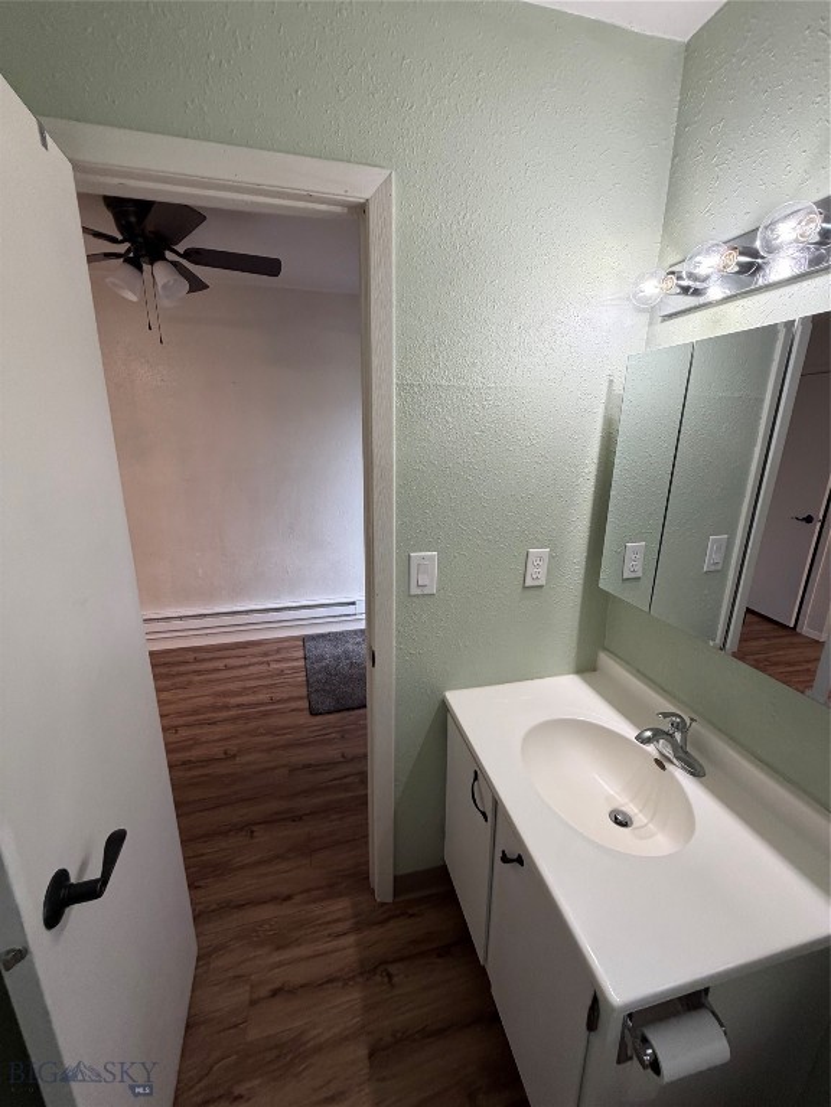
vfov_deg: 102.1
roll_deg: -0.6
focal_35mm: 14
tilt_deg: -13.2
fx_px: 448
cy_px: 554
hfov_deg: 85.7
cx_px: 416
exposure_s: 1/120
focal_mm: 2.22
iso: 250
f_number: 2.2
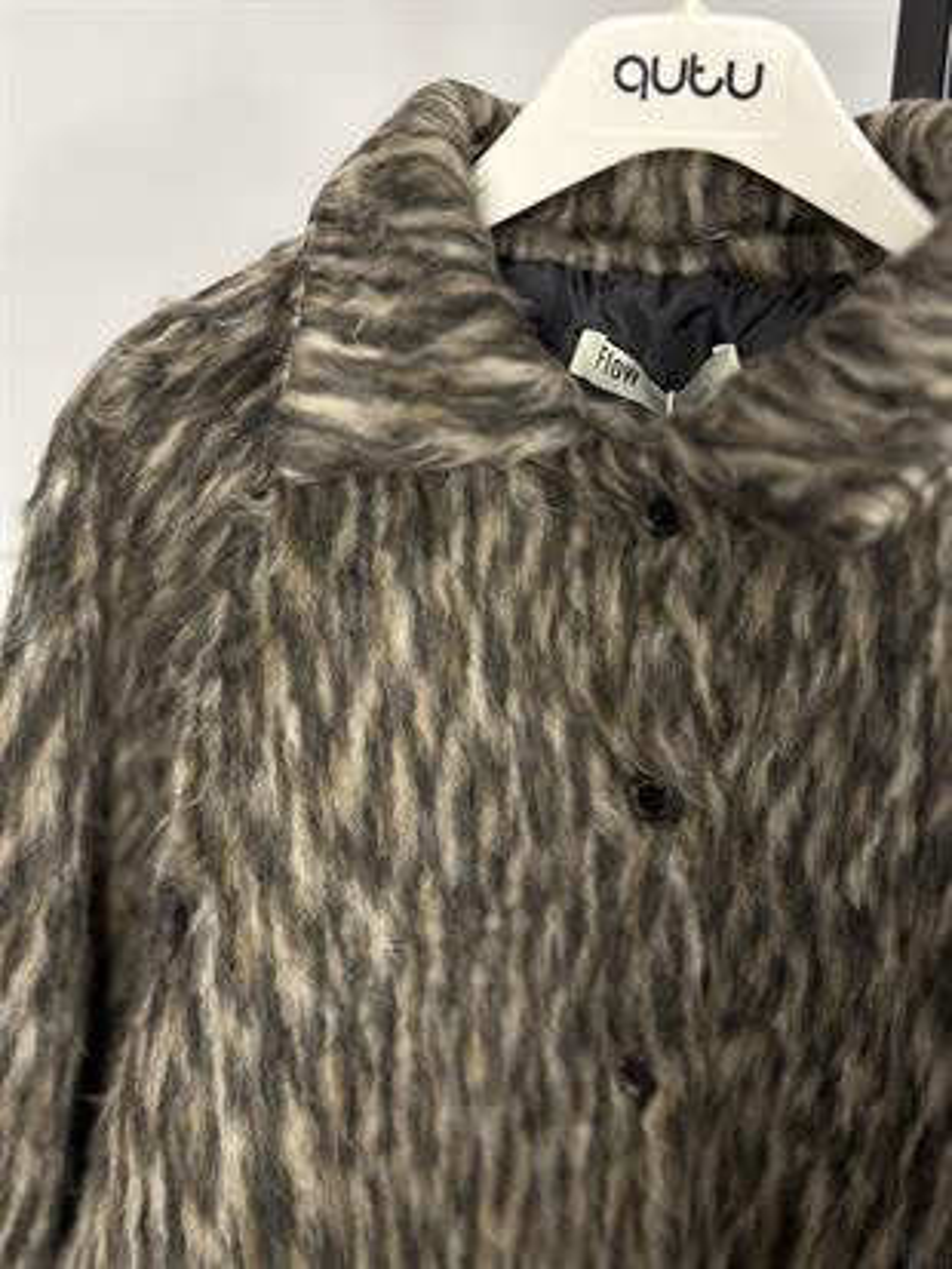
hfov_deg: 30.3
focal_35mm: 48
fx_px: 1759
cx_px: 476
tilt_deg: -11.1
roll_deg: -3.7
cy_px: 634
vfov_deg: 39.6
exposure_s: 1/50
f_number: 1.78
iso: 125
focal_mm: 6.86
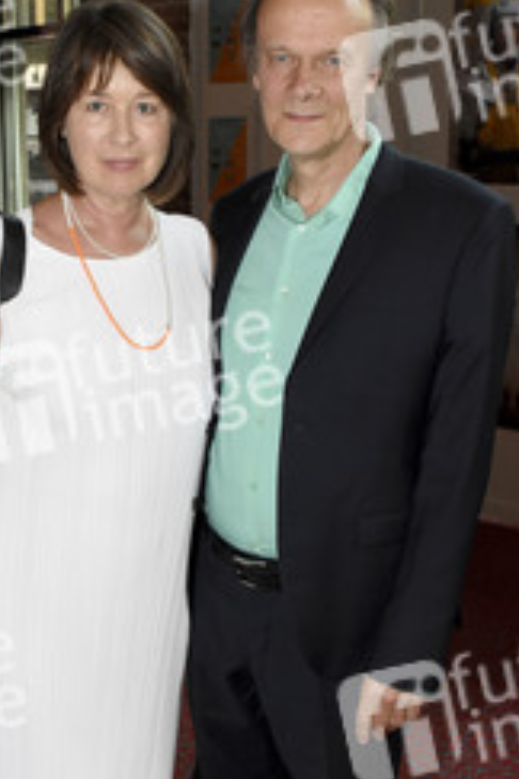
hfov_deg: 23.8
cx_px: 211
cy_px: 548
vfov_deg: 34.7
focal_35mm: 57
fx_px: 1229
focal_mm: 23
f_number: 7.1
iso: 1600
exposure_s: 1/160
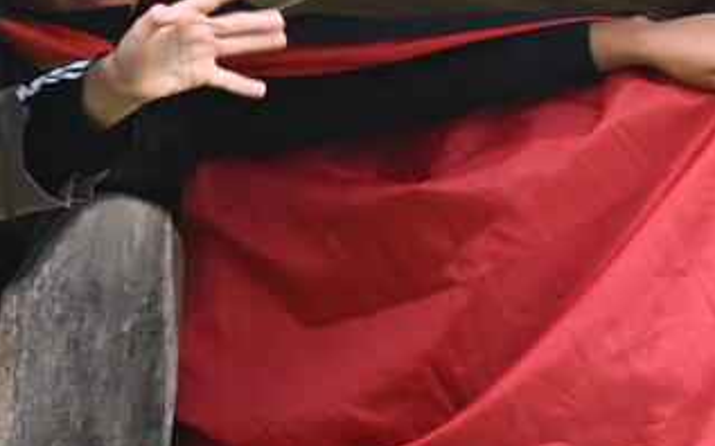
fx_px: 12820
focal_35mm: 658
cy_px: 43
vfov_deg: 2.0
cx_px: -92
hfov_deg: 3.2
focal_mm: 98
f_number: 5.6
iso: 560
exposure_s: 1/200
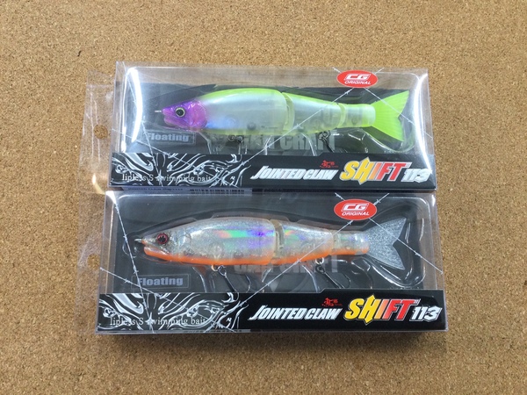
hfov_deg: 58.4
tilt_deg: -77.3
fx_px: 472
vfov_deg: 45.4
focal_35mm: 31
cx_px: 264
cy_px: 198
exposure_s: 1/30
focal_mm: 3.3
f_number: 2.4
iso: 50
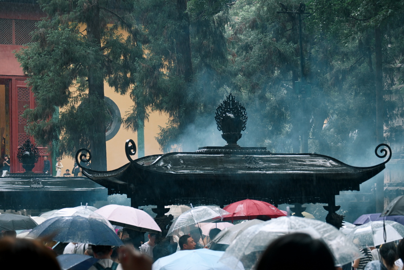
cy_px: 135
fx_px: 1094
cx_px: 202
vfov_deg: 14.0
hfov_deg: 20.9
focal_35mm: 98
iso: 560
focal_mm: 65
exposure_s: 1/125
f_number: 4.8
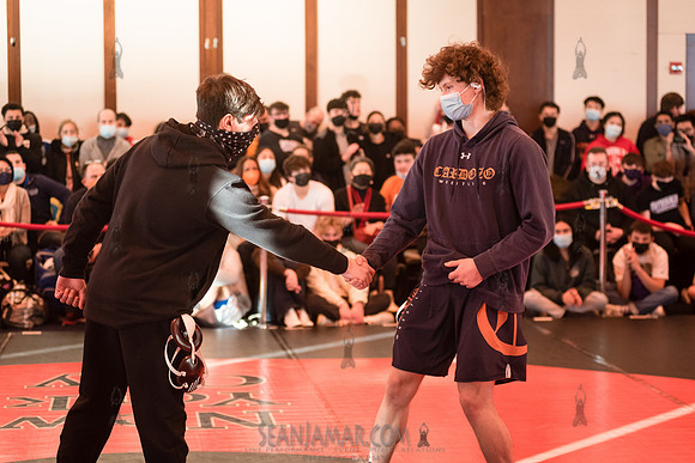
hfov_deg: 25.1
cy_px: 232
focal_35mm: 81
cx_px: 348
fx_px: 1558
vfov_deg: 16.9
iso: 3200
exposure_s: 1/400
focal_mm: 80
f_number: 3.5
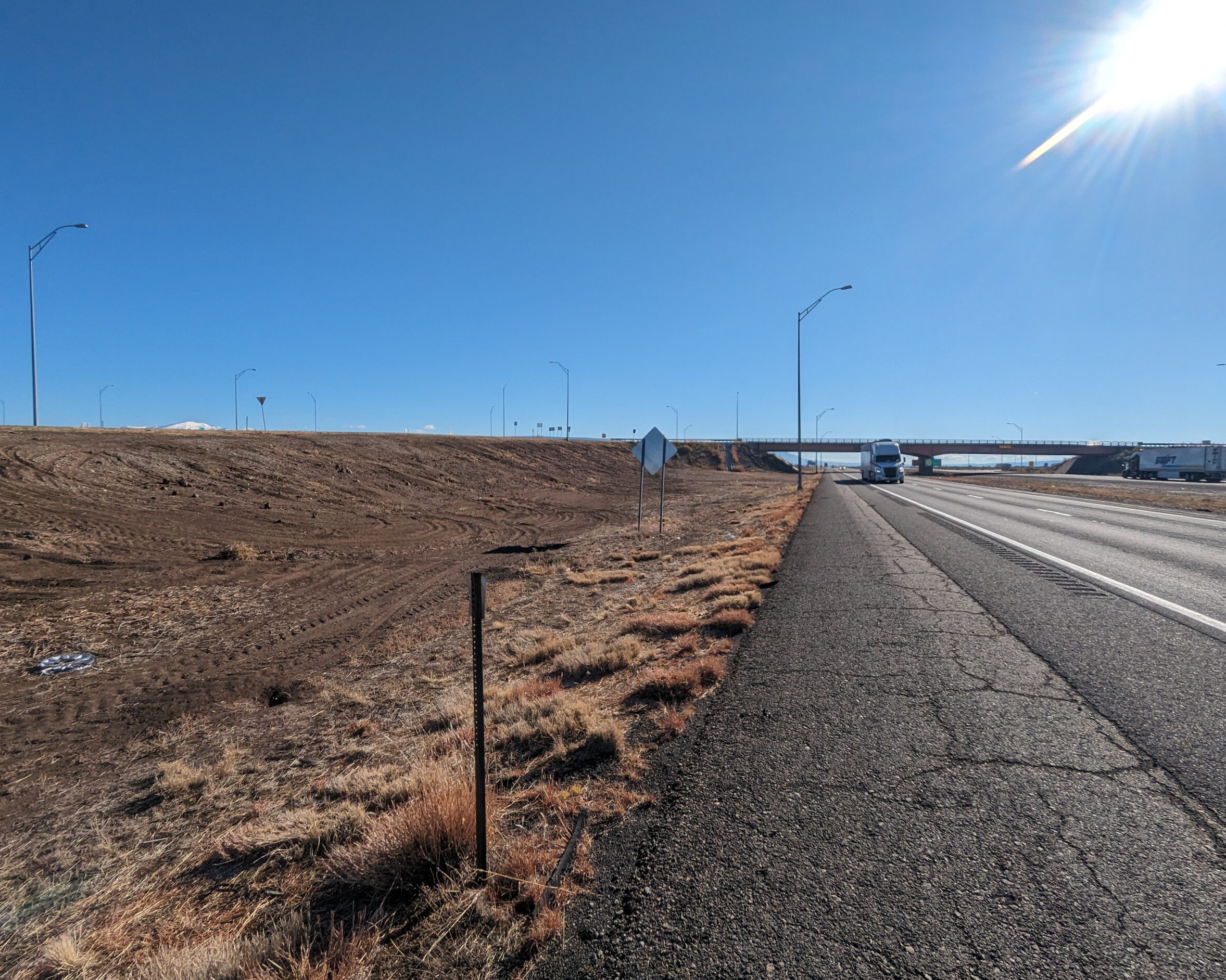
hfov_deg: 89.6
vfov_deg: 77.0
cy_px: 480
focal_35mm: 17
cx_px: 602
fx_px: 617
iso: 45
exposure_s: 1/3378
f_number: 2.2
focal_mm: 2.35
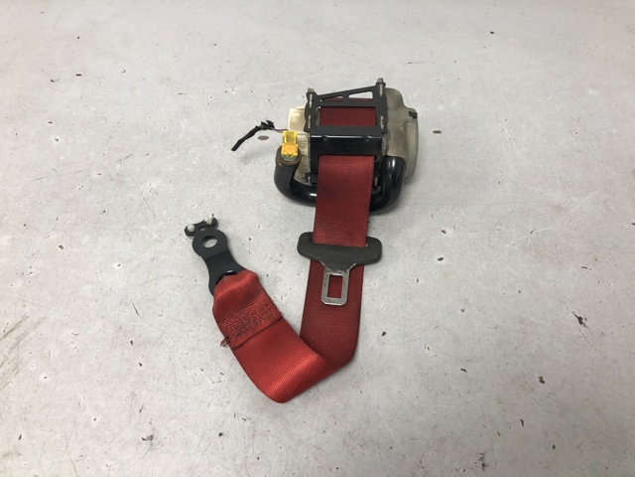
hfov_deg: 63.4
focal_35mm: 28
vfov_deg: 49.7
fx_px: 514
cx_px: 318
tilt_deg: -57.3
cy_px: 238
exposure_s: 1/33
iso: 40
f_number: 1.8
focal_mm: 4
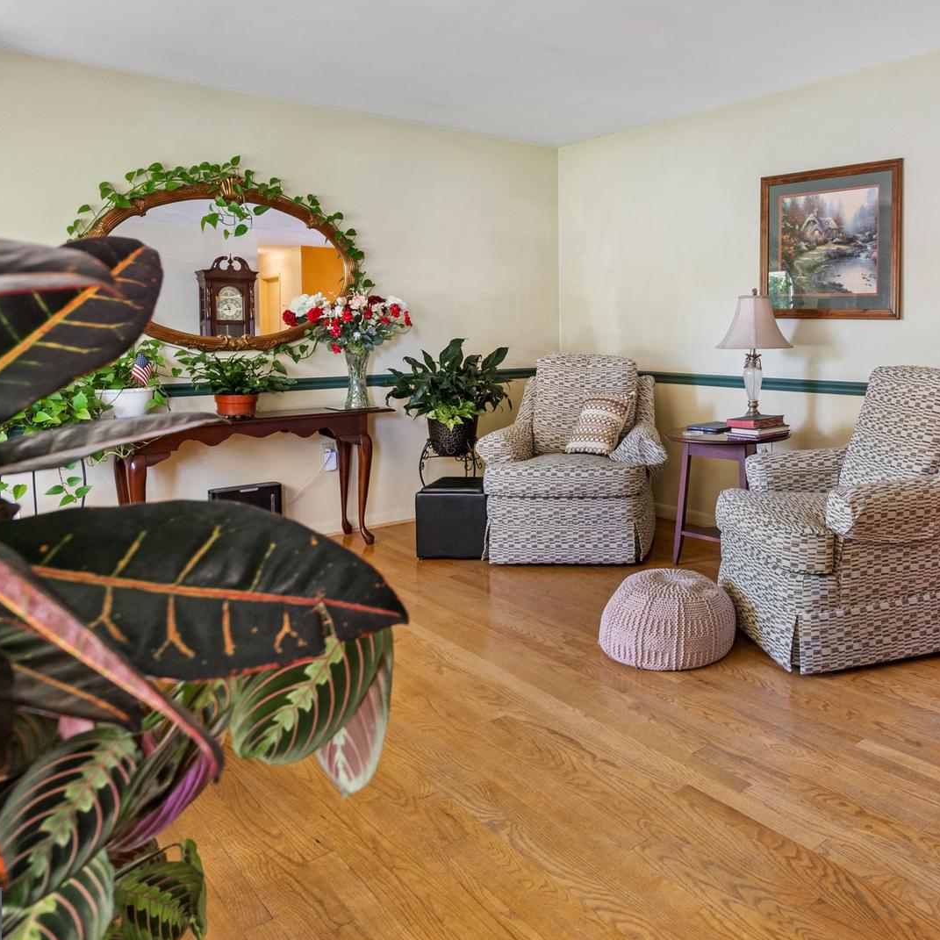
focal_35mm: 26
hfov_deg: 57.8
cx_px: 706
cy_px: 352
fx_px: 799
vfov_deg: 60.1
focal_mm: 16
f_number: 8
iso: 640
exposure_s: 1/200
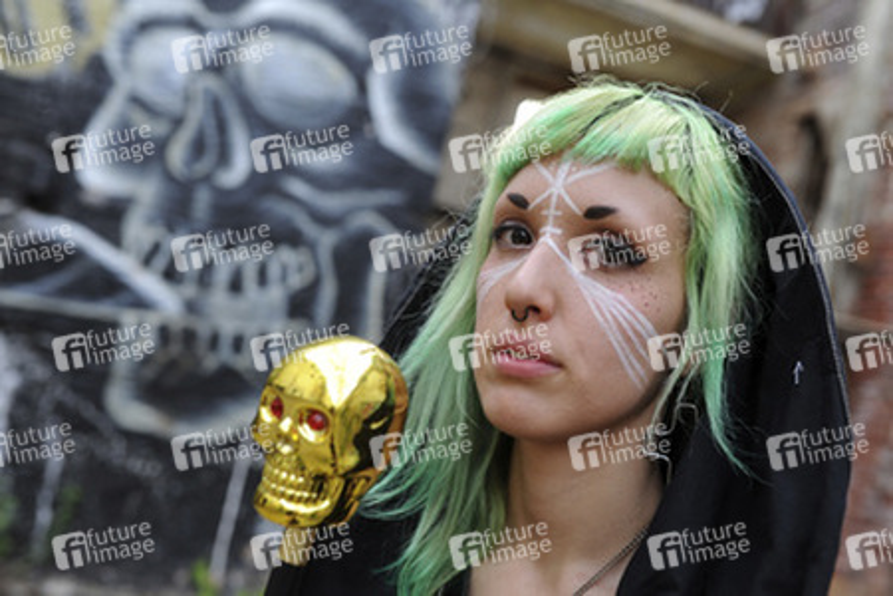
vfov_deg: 37.9
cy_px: 298
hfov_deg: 54.4
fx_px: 868
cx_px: 446
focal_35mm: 35
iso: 640
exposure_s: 1/50
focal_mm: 35
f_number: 3.5
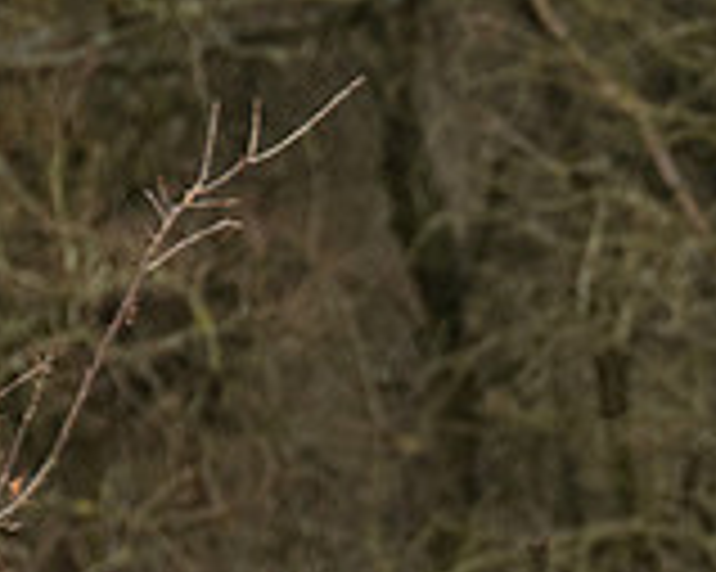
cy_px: 808
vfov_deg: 0.7
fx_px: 49789
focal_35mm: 2351
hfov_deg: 0.8
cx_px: 1761
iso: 800
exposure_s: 1/1250
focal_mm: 300
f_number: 4
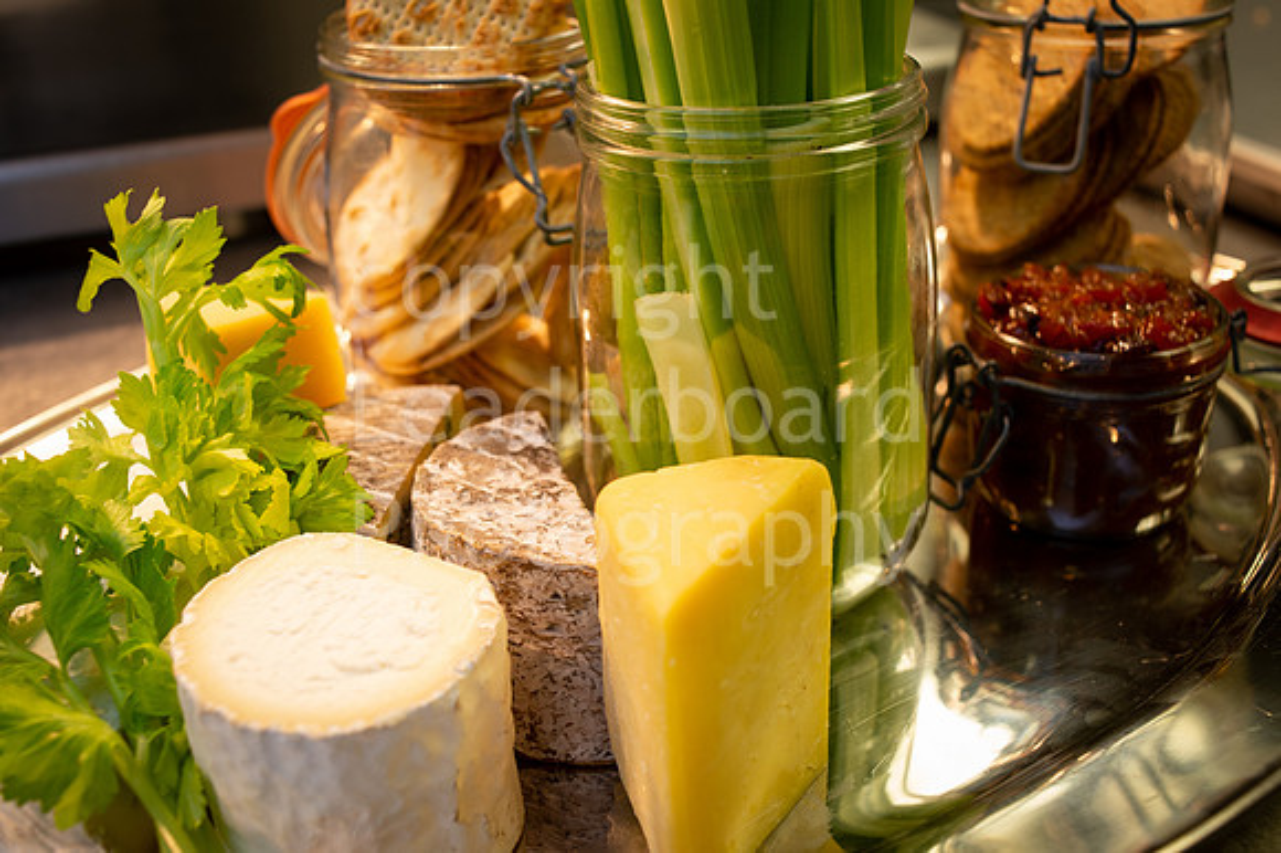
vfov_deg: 37.8
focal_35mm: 35
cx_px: 640
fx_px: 1245
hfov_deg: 54.5
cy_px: 426
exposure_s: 1/60
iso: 800
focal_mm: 35
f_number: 5.6
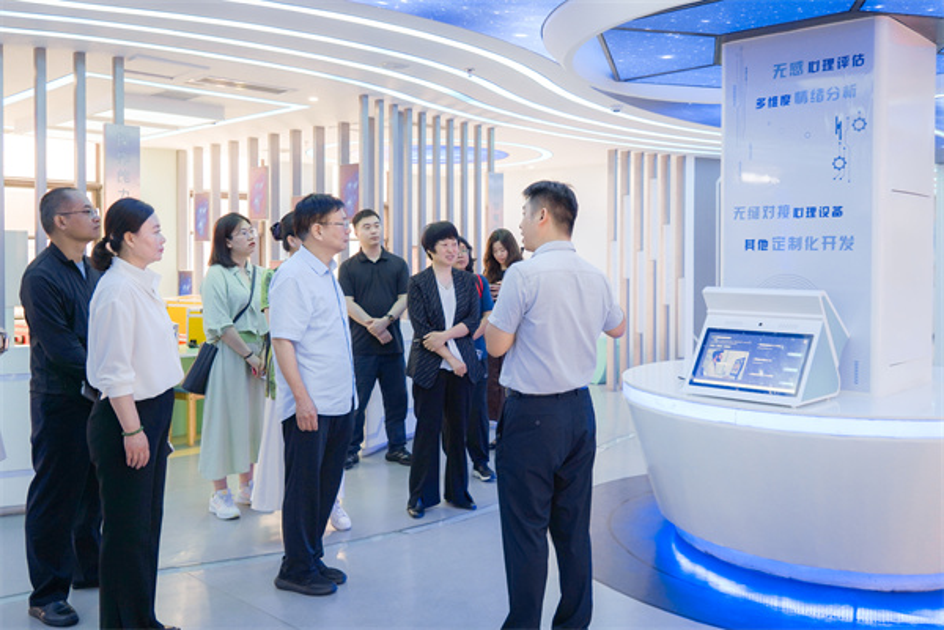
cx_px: 472
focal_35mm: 31
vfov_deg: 42.3
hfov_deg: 60.3
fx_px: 813
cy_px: 315
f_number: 4.5
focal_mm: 31
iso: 1000
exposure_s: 1/125
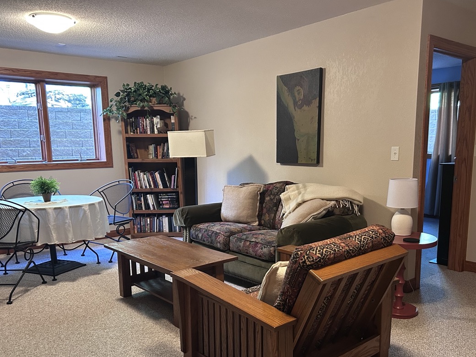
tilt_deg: -10.1
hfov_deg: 56.8
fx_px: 440
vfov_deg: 43.9
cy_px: 217
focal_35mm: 32
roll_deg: +0.7
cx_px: 249
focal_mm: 5.7
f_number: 1.5
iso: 400
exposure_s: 1/60
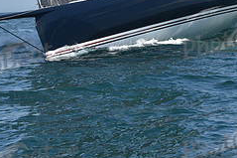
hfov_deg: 12.1
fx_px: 1118
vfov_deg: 8.0
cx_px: 131
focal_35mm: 170
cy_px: -3
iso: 250
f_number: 9
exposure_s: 1/800
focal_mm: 70
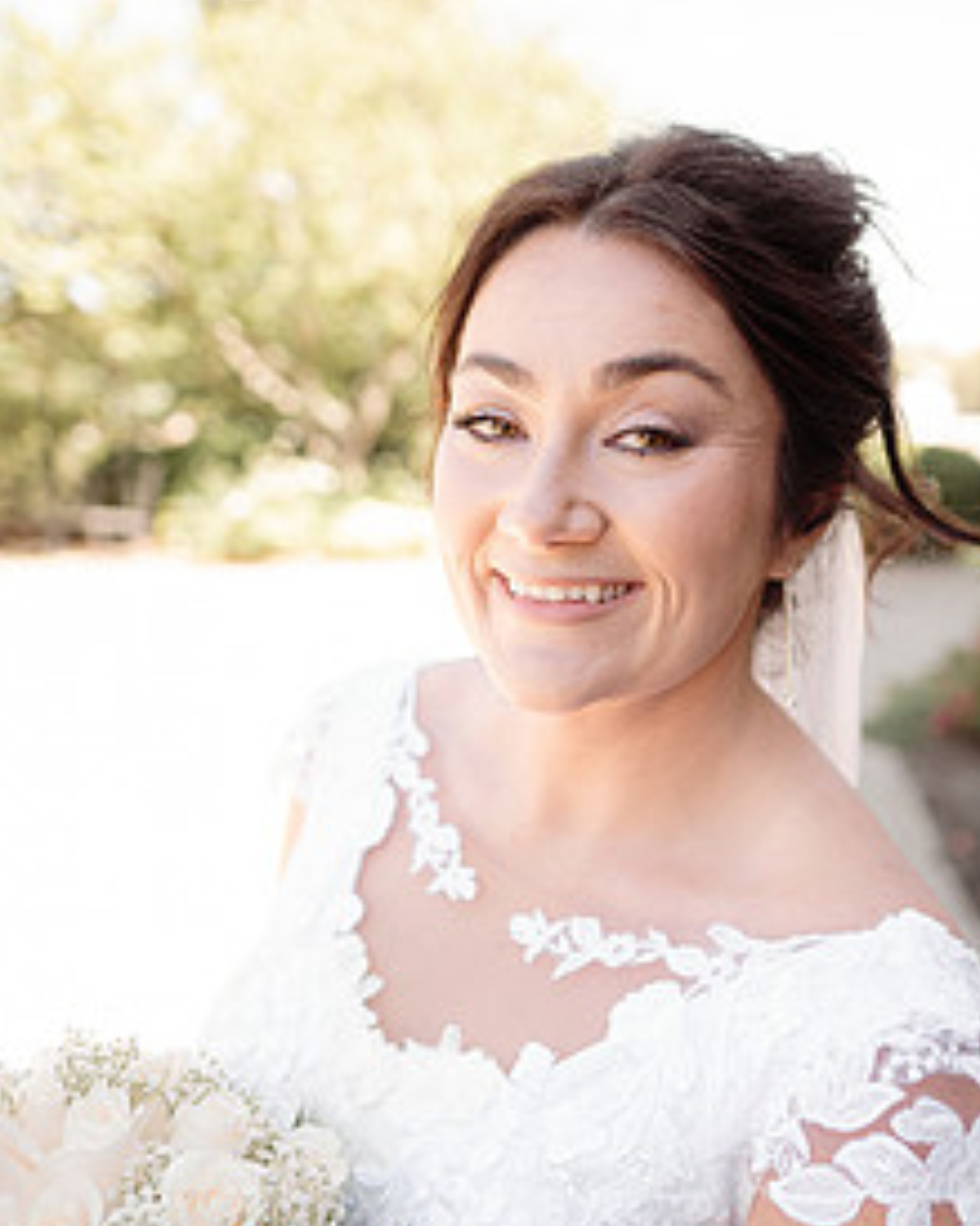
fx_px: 1342
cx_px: 644
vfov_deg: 49.1
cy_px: 613
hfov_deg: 39.7
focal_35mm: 37
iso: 160
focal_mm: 24
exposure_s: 1/500
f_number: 2.2
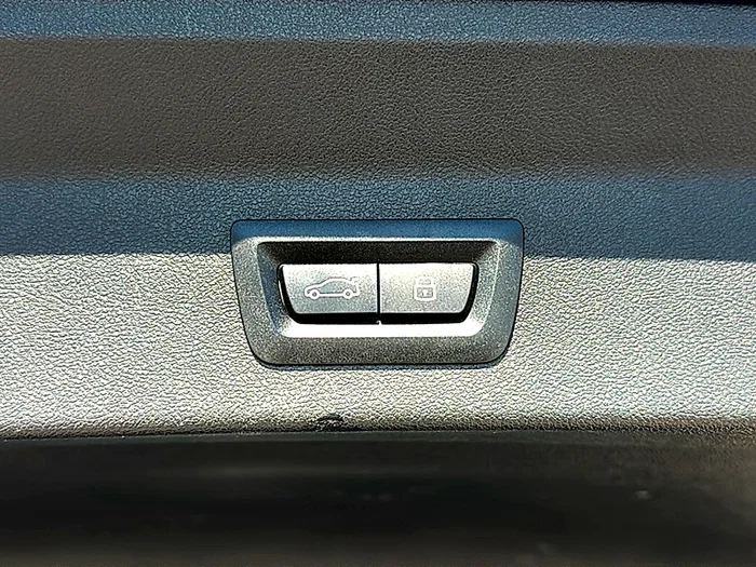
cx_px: 378
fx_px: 852
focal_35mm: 39
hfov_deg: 47.9
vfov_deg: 36.8
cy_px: 284
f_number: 1.78
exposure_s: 1/824
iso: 80
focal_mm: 6.86
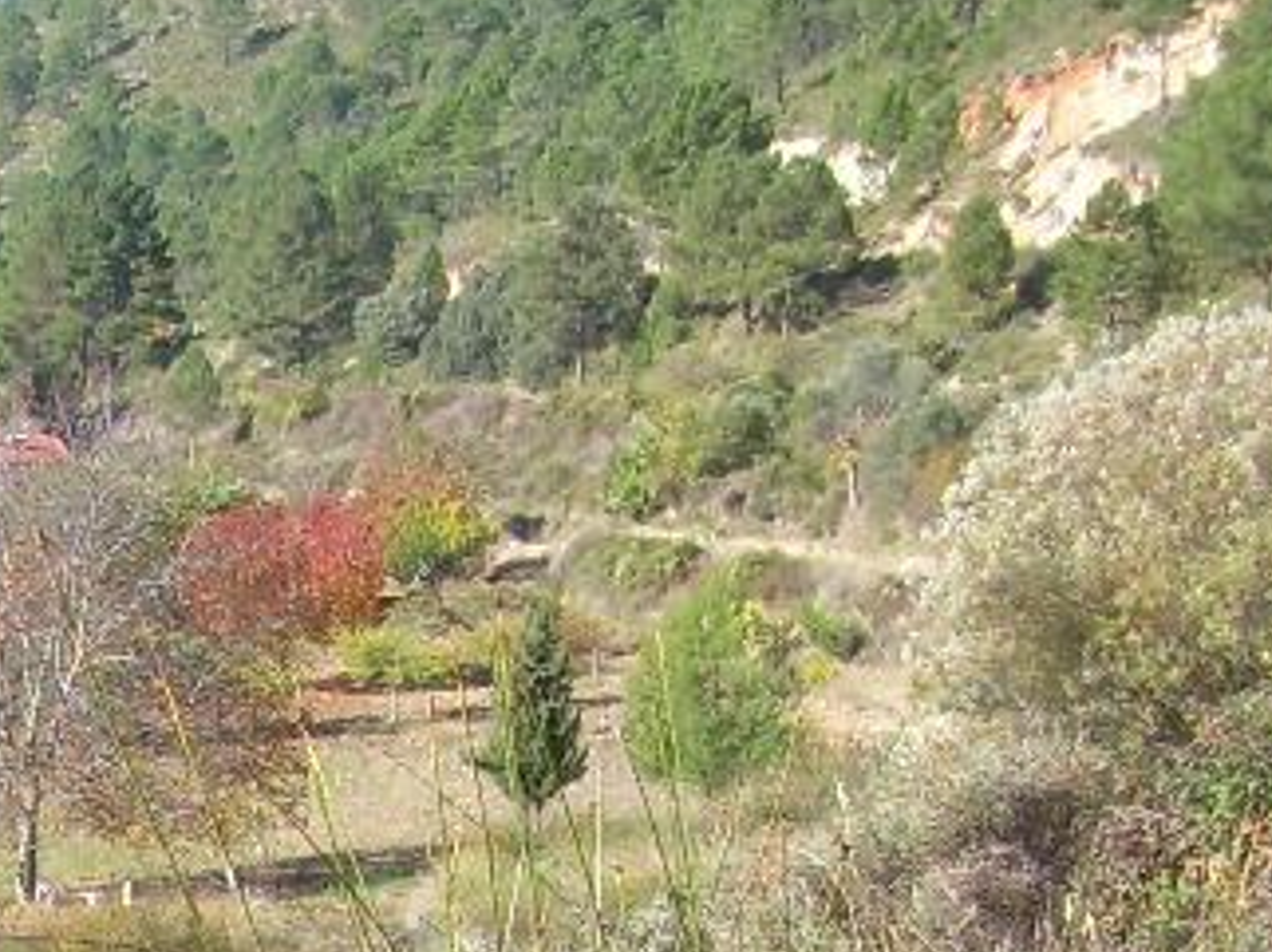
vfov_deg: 11.8
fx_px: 4443
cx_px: -502
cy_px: 1375
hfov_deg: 15.3
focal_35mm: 121
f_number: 4.6
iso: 50
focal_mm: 6.3
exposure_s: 1/162
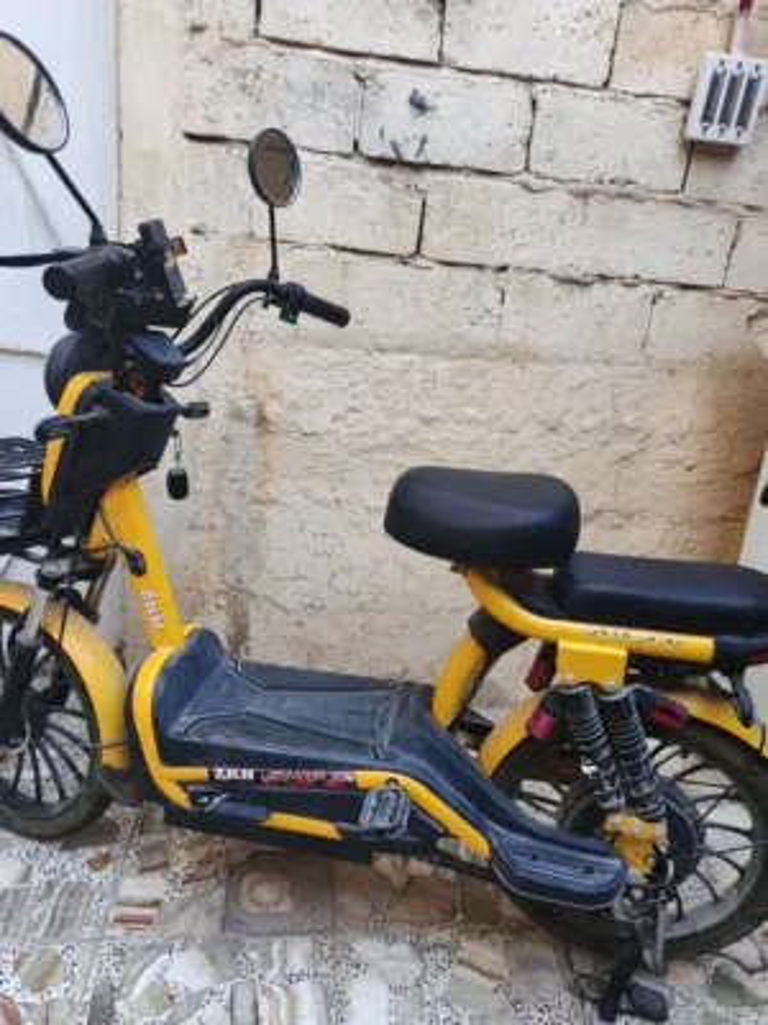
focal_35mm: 23
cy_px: 512
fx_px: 680
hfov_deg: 58.9
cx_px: 384
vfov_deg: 73.9
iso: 547
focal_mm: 5.25
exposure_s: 1/66.7
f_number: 1.7
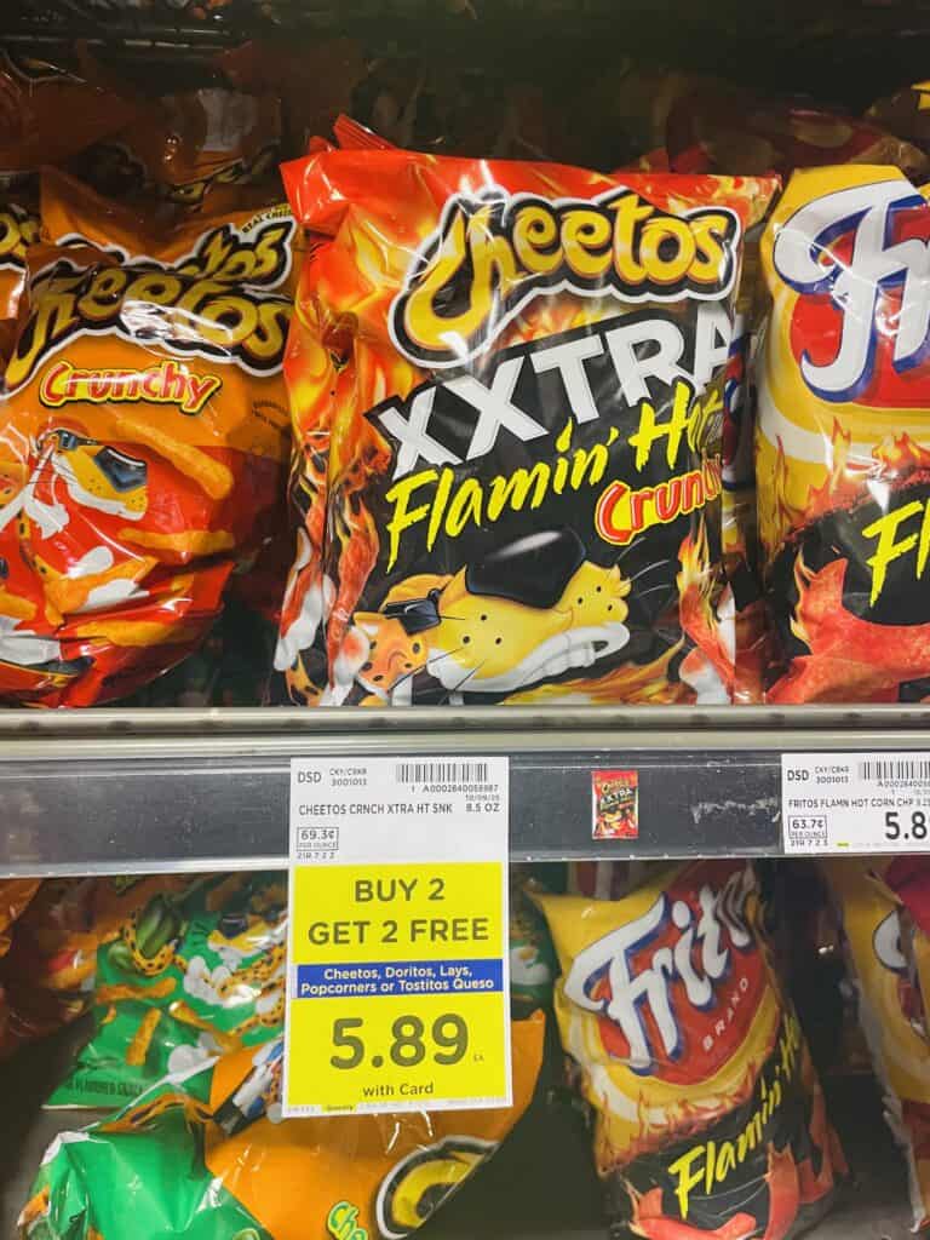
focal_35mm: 26
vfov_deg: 67.3
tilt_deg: -25.5
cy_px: 620
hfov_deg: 53.1
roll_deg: -2.0
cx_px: 465
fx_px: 931
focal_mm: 4.2
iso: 250
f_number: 1.6
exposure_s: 1/60
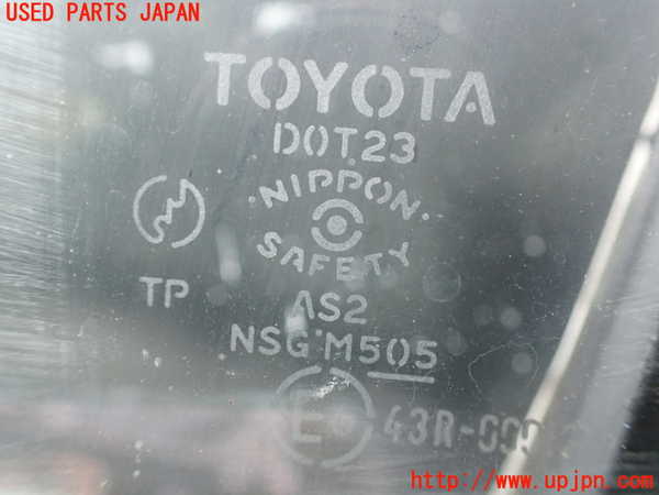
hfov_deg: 60.0
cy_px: 248
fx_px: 571
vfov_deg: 46.8
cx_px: 330
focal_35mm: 30
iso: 800
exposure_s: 1/100
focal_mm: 5.4
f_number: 2.3
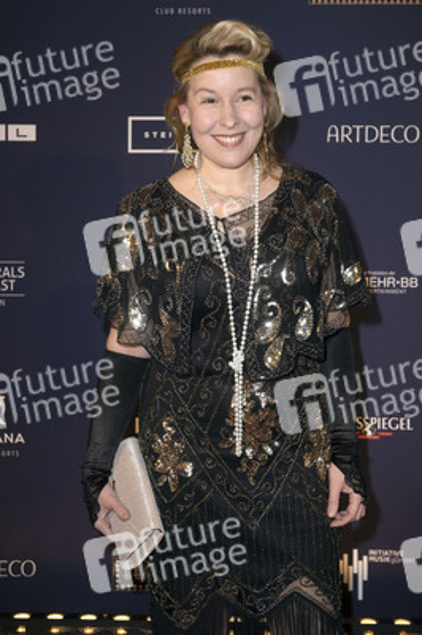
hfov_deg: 23.3
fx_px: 1022
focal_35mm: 58
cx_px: 211
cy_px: 318
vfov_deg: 34.5
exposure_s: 1/200
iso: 400
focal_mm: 58
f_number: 5.6
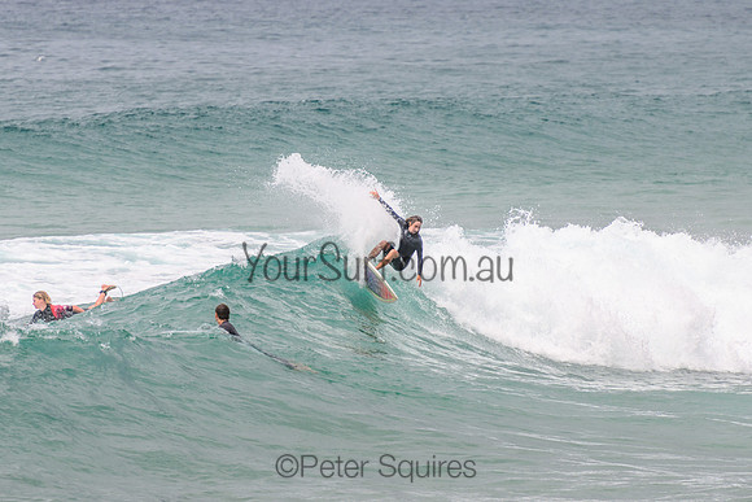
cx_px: 364
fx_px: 11498
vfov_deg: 2.5
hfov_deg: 3.7
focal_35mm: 550
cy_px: 233
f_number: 5.6
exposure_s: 1/2000
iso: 160
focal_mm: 400
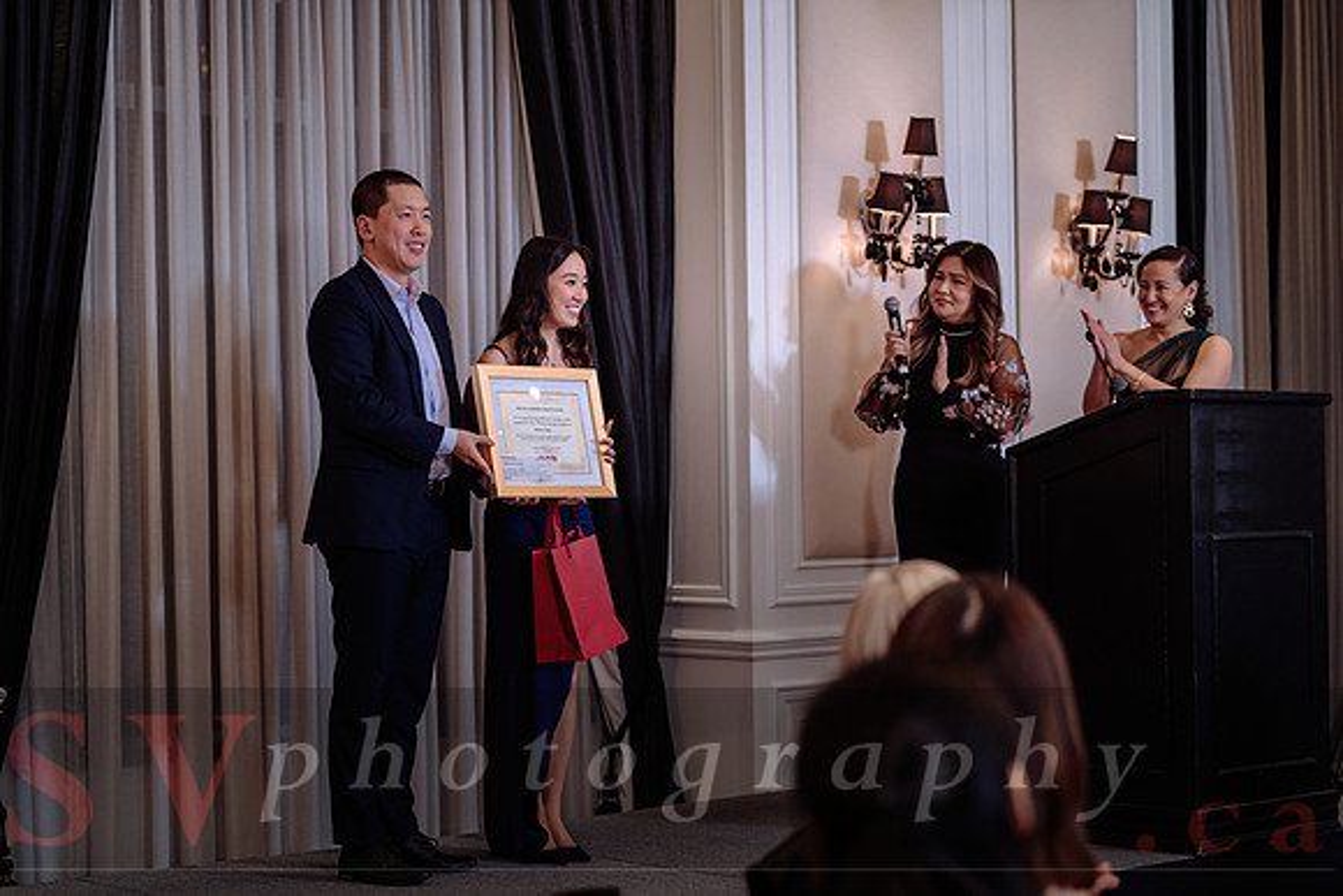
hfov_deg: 28.8
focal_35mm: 70
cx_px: 672
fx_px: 2612
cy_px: 448
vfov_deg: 19.5
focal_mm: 70
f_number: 2.8
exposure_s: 1/160
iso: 1000
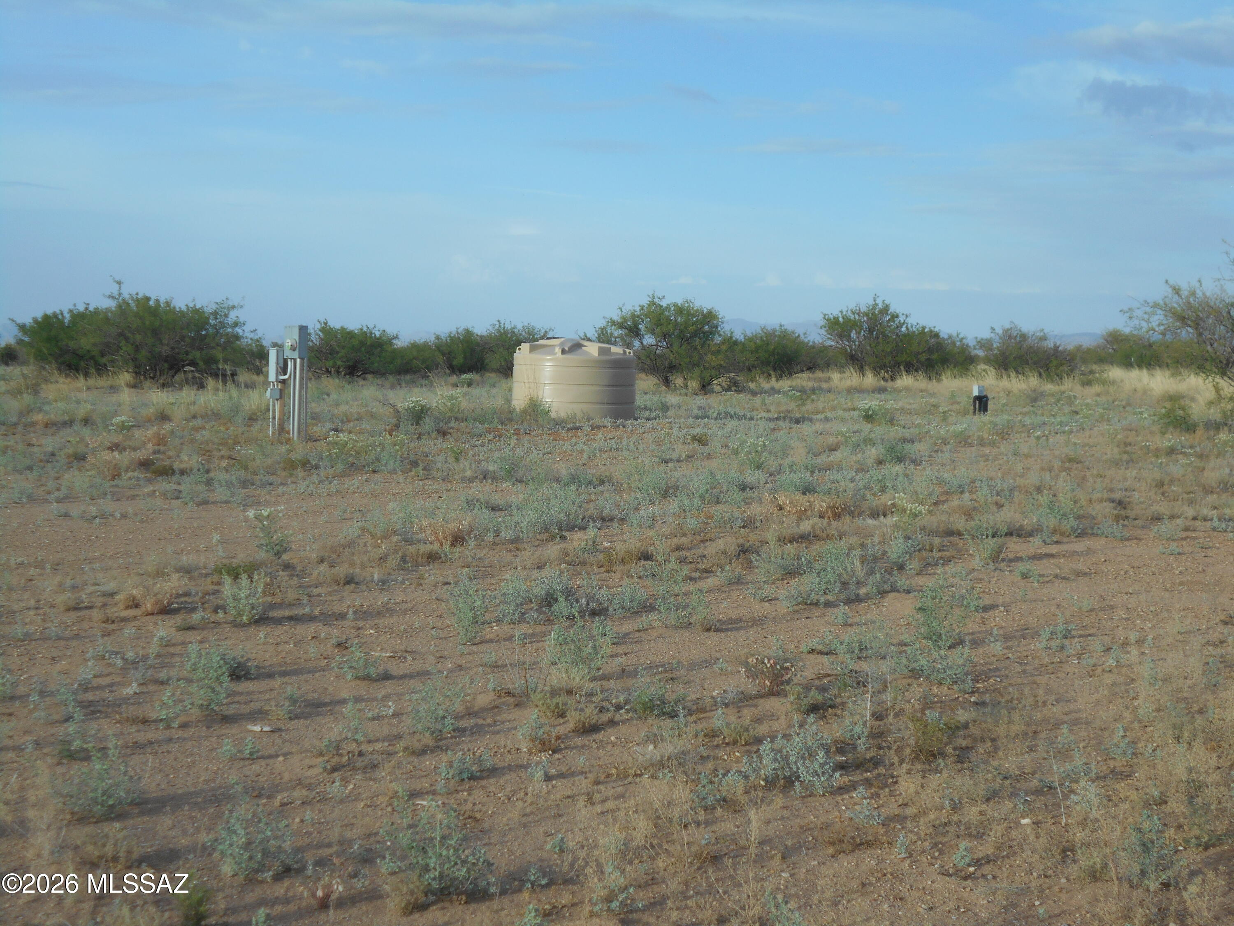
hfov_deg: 34.3
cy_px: 463
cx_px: 617
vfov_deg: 26.1
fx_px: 1996
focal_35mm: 56
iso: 80
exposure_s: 1/400
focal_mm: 10
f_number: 4.9
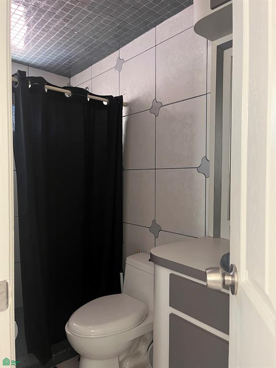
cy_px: 184
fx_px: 276
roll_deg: +0.5
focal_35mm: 26
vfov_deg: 67.3
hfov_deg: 53.1
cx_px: 138
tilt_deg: -1.1
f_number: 1.6
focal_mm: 5.1
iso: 500
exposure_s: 1/40
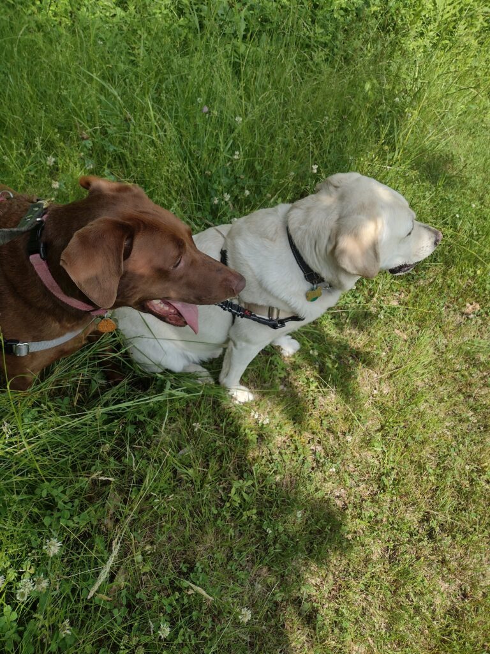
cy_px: 327
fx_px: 510
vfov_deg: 65.3
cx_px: 245
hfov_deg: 51.4
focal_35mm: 27
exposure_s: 1/1135
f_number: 1.7
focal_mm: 4.71
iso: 100
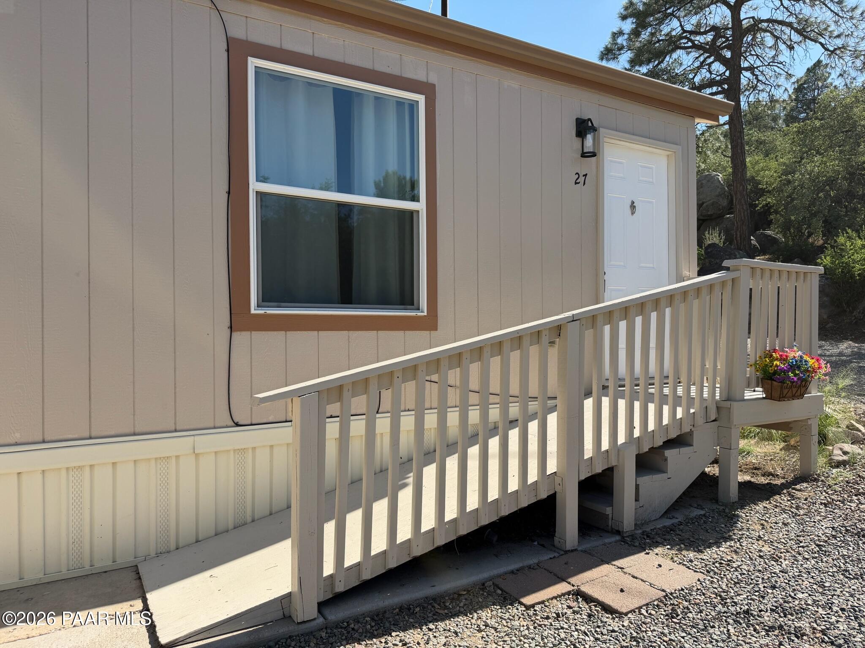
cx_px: 432
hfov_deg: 71.6
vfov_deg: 56.8
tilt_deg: +0.8
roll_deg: +0.2
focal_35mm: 24
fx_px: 600
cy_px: 324
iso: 80
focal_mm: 6.76
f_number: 1.78
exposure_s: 1/2801
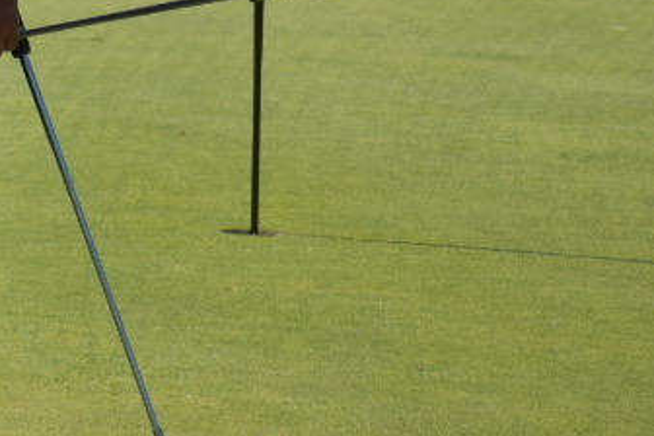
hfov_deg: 2.1
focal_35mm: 976
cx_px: -621
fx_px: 17737
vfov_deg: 1.4
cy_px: -473
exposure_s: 1/2000
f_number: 5.6
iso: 200
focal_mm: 135
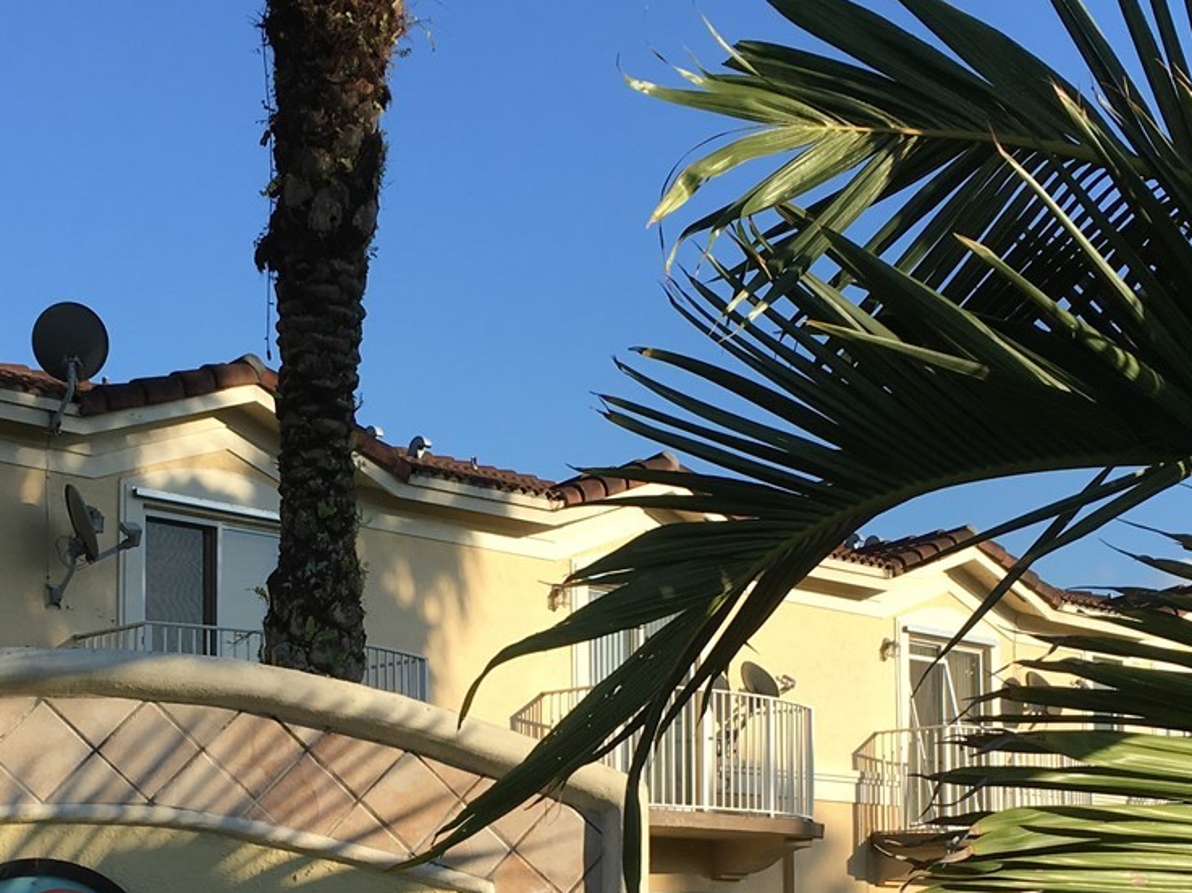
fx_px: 2168
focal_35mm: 63
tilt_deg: +6.1
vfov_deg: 22.7
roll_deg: +0.0
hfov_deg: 30.6
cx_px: 467
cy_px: 812
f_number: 2.2
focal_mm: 4.15
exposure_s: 1/1068
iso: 25
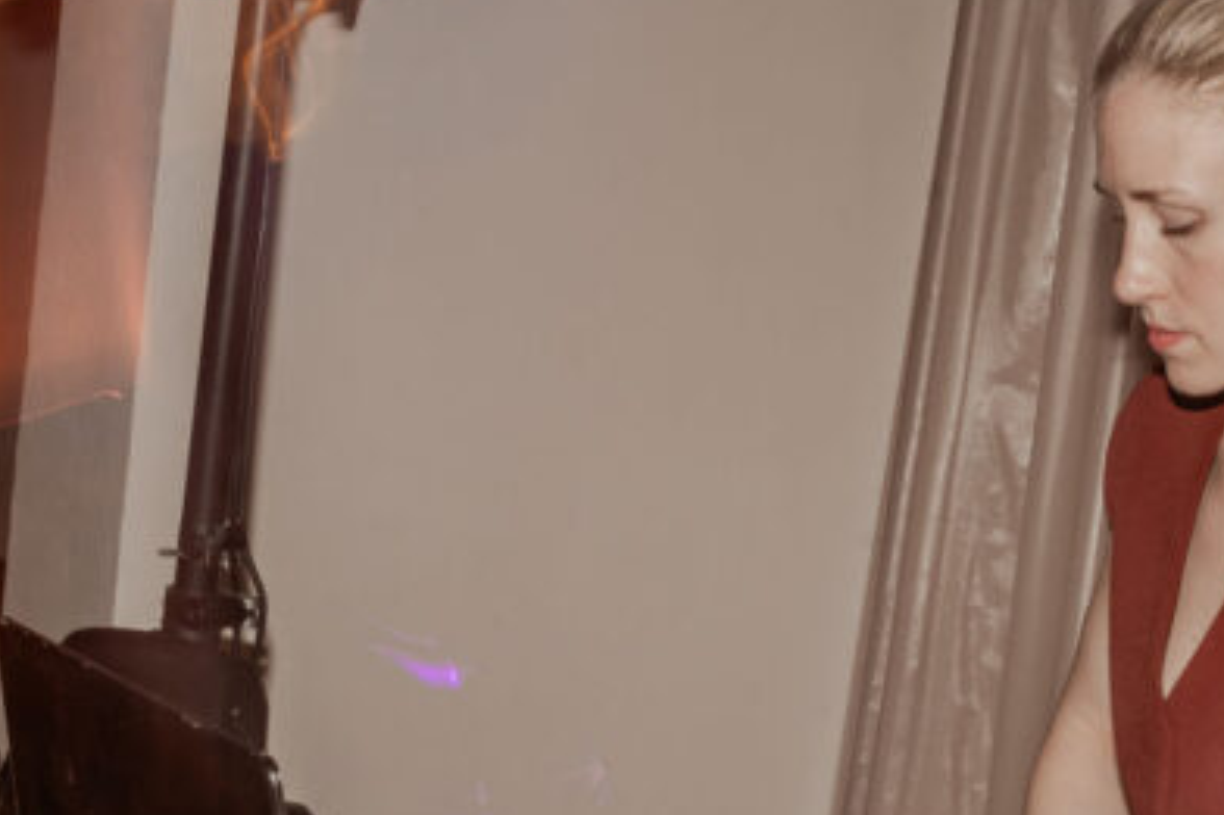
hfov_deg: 19.8
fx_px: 3432
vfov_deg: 13.5
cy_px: 489
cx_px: 1121
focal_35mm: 101
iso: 80
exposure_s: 2
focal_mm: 35
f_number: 16
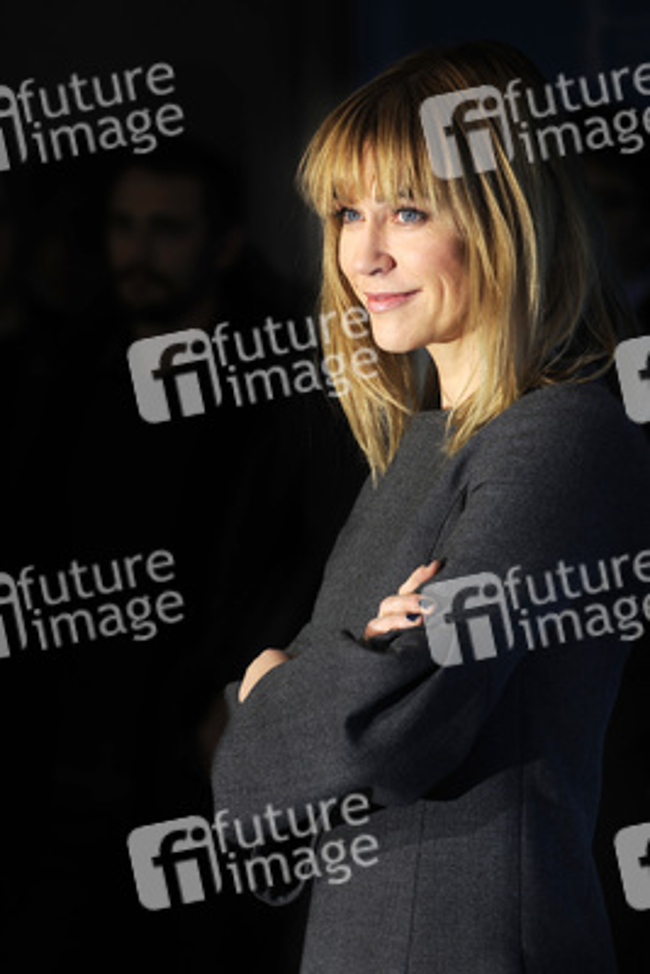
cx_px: 325
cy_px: 487
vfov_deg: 10.3
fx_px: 5412
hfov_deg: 6.9
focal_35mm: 200
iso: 200
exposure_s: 1/200
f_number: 6.3
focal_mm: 200
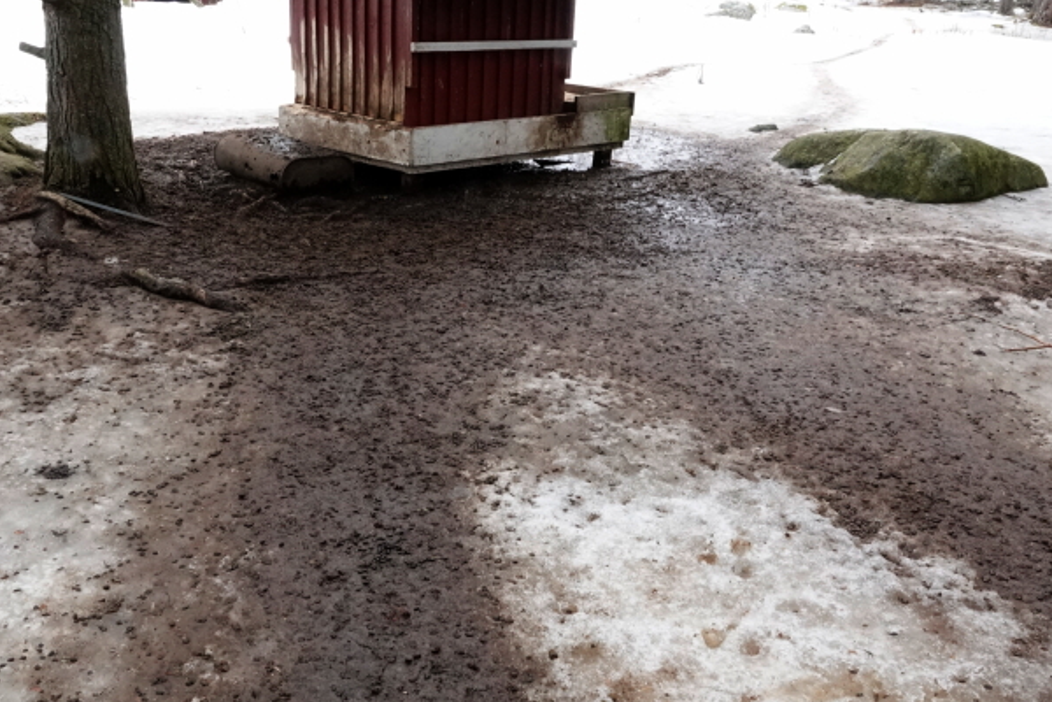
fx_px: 1052
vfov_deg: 36.8
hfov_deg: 52.9
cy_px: 288
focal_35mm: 36
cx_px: 449
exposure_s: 1/60
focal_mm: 8.8
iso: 1250
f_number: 11
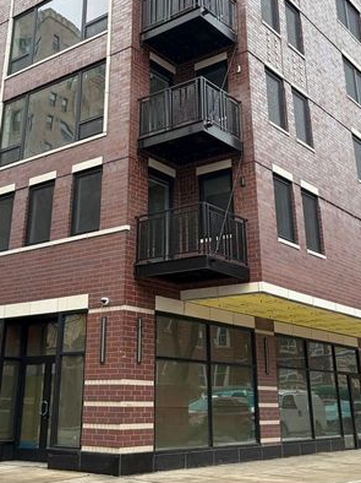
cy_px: 138
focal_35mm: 44
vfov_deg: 42.0
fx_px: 612
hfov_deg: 32.8
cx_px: 152
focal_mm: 5.96
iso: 64
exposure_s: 1/527
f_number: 1.6
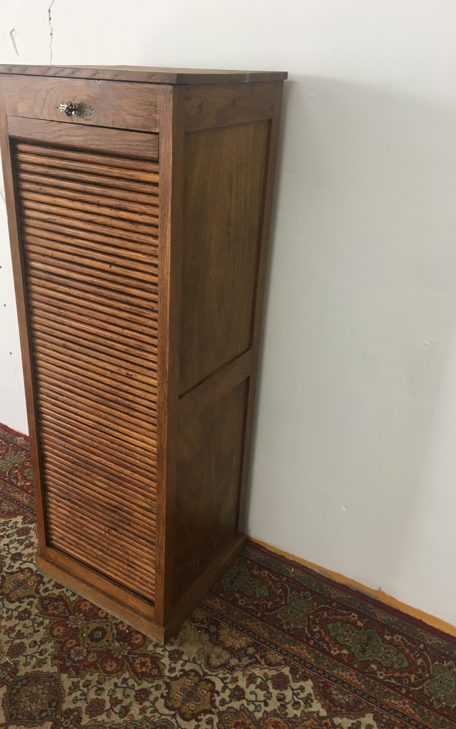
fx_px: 616
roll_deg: -0.8
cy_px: 364
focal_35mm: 31
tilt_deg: -25.9
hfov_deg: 40.4
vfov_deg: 61.2
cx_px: 184
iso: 80
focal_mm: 4.15
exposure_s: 1/33
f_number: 2.2
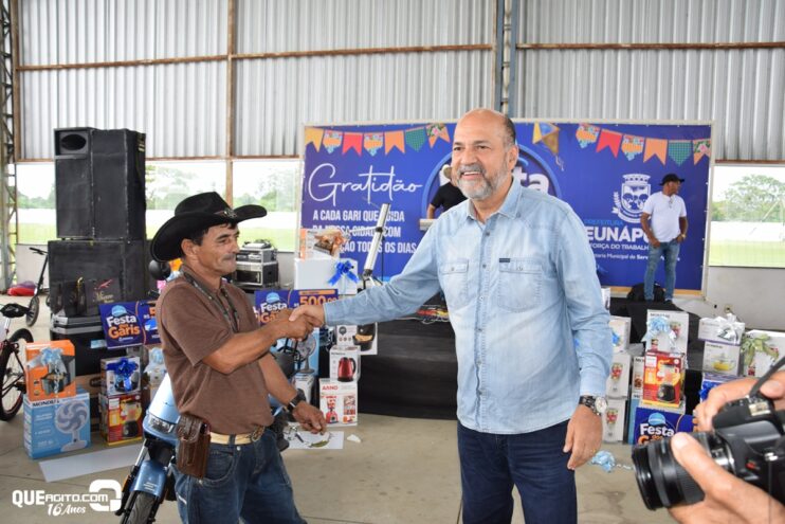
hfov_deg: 67.4
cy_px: 262
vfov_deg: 47.9
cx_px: 392
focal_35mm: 27
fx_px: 589
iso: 200
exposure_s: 1/125
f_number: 5.6
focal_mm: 18
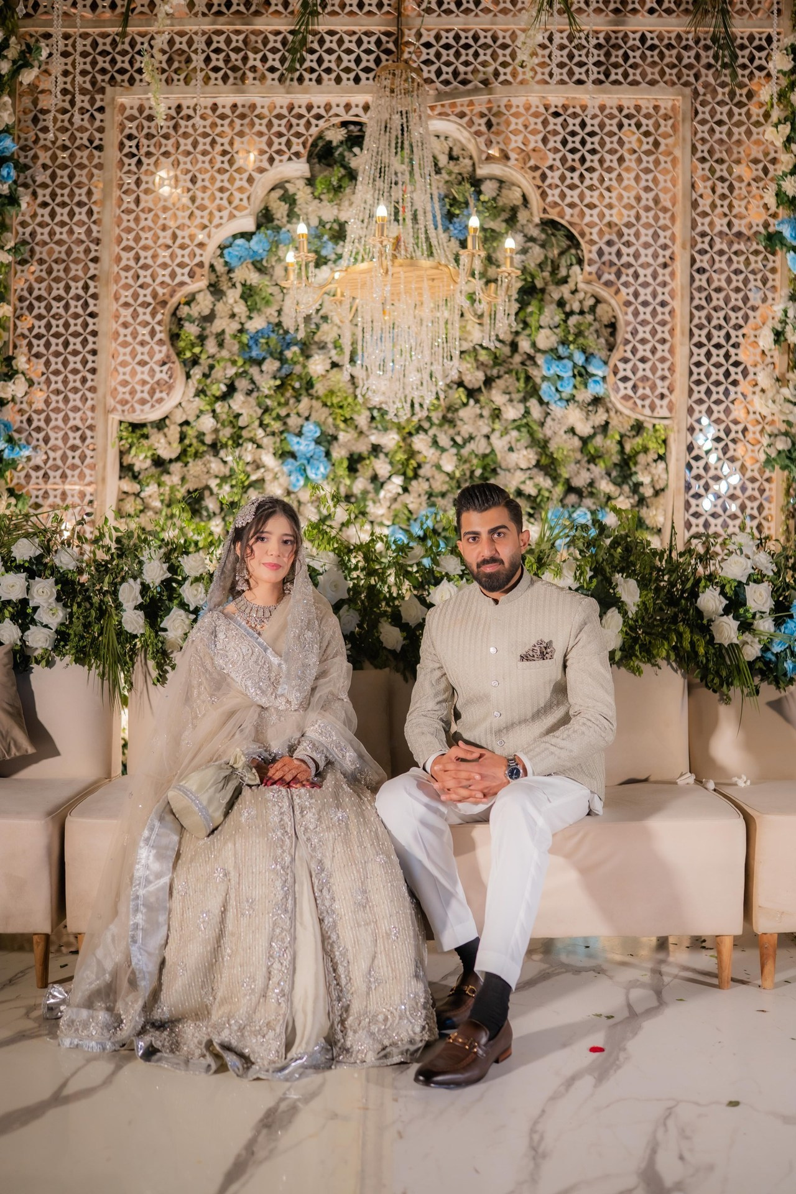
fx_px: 1161
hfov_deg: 37.9
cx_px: 398
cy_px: 597
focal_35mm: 35
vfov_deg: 54.4
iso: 320
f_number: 1.4
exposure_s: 1/200
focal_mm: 35
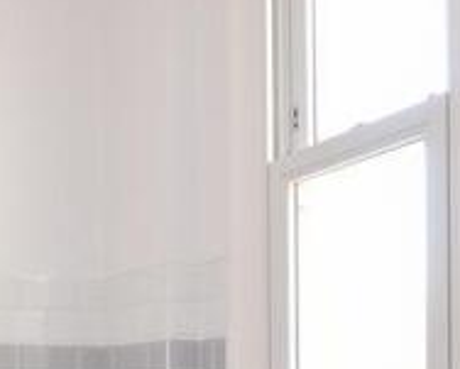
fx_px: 668
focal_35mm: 49
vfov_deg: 28.6
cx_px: 69
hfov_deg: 36.2
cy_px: 387
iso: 400
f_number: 5.6
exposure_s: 1/50
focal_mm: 10
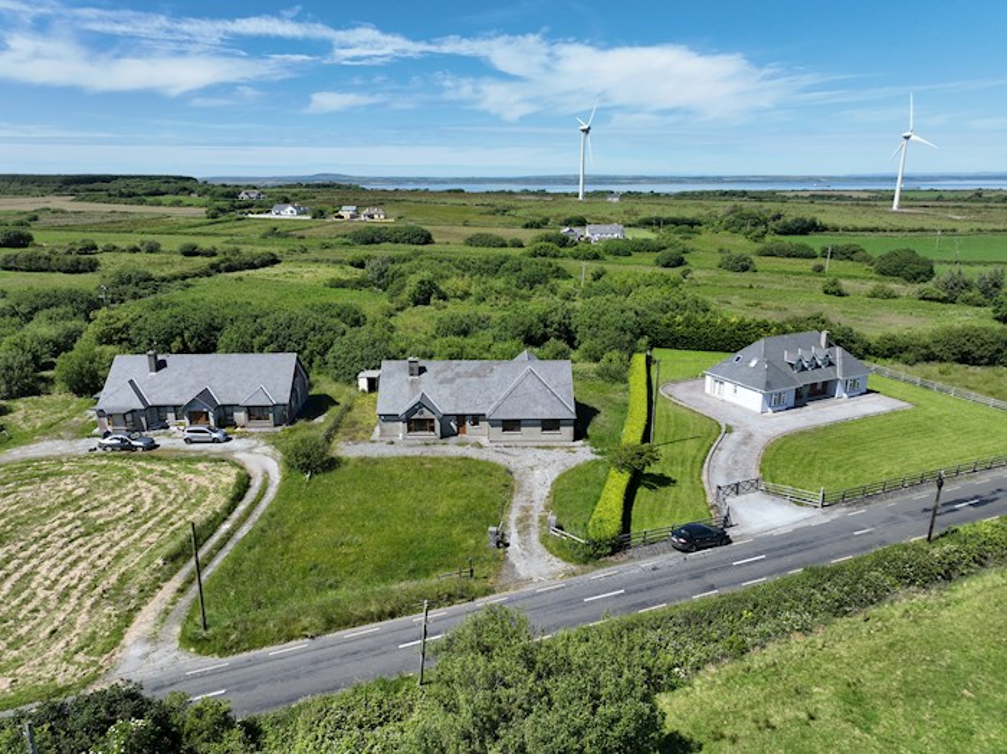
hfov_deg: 71.6
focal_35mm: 24
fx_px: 698
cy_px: 377
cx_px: 504
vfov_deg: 56.8
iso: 200
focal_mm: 12.29
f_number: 2.8
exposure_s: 1/3200
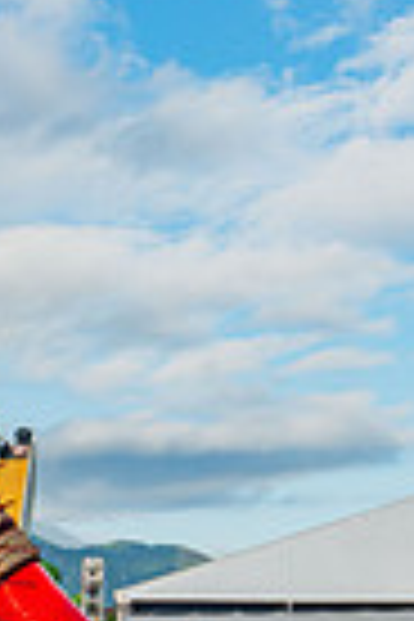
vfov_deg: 19.6
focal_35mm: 101
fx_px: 1742
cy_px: 621
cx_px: -252
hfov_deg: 12.7
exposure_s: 1/3200
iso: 200
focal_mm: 31
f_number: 4
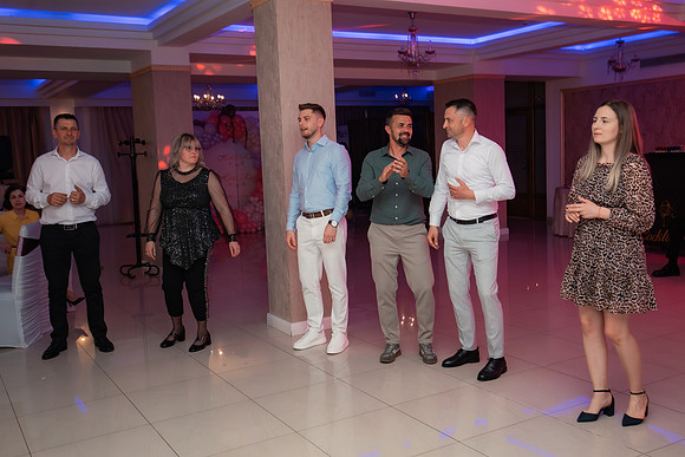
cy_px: 221
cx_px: 345
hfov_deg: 50.6
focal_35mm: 38
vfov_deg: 35.0
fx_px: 725
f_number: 2.8
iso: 1600
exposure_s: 1/200
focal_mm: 30
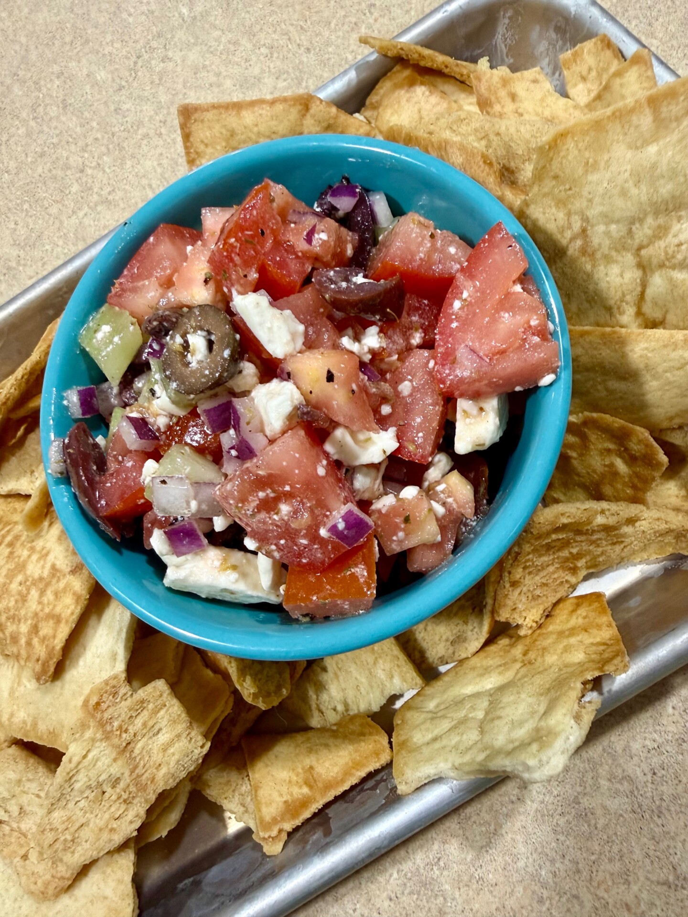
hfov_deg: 56.8
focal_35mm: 24
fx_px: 636
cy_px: 458
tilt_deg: -68.7
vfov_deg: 71.6
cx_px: 344
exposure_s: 1/60
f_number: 2.2
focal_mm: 2.22
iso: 200
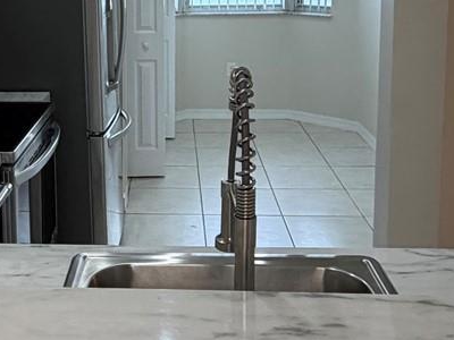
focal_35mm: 56
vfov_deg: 25.4
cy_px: 44
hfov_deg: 33.7
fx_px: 734
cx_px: 121
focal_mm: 2.22
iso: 320
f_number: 2.2
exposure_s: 1/121
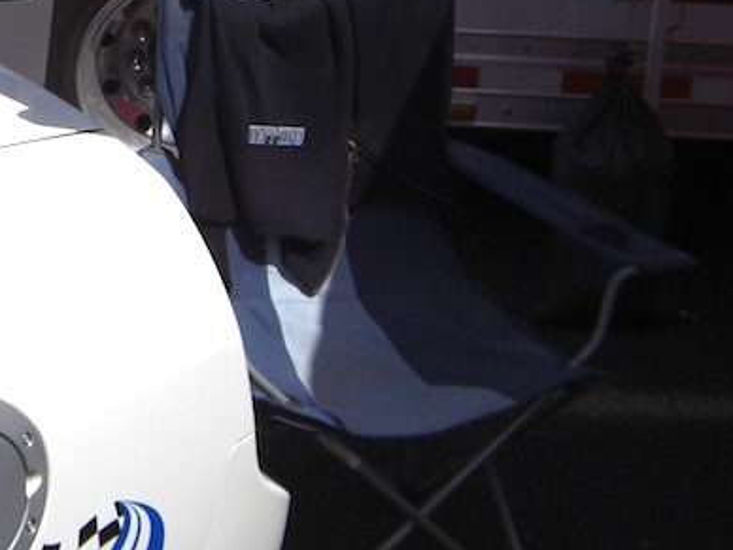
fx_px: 2075
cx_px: -85
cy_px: -40
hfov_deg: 19.2
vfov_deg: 14.8
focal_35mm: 98
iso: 64
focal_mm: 6.2
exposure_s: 1/400
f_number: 8
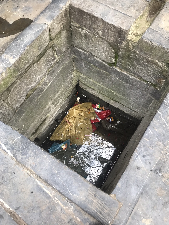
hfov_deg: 48.2
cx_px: 83
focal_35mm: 29
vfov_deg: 61.7
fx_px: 189
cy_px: 110
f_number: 1.8
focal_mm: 3.99
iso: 20
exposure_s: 1/33
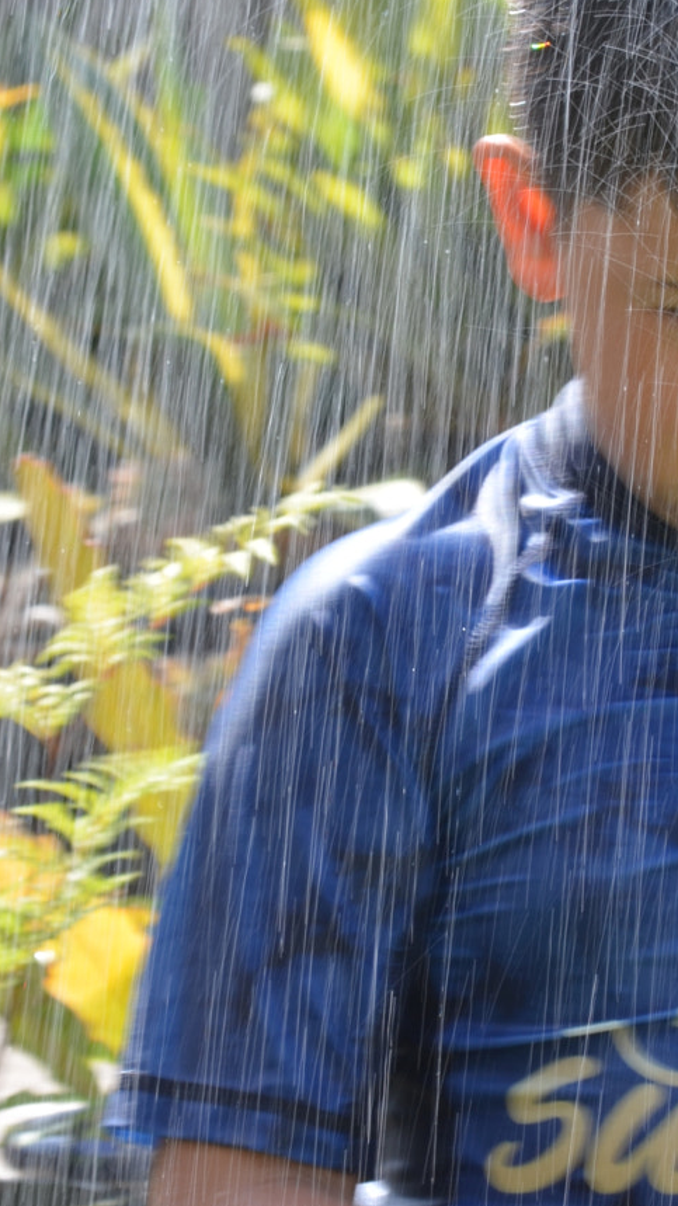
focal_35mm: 339
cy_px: 564
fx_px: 10838
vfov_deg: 6.4
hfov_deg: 3.6
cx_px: 672
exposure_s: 1/30
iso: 100
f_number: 16
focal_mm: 116
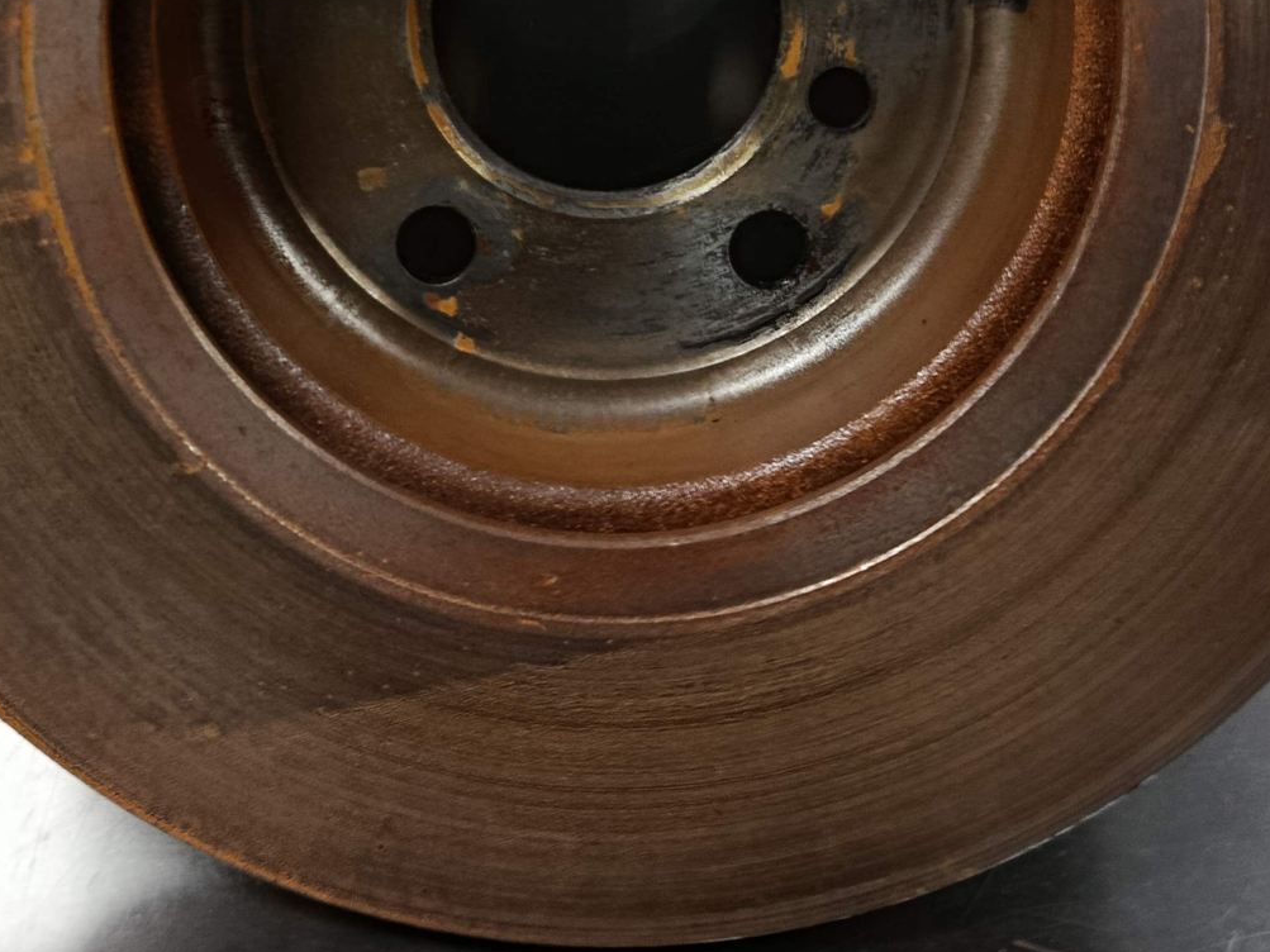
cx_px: 552
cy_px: 5
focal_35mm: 49
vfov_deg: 27.9
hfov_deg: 38.8
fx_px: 1798
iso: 906
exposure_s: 1/50
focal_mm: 5.24
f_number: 1.7
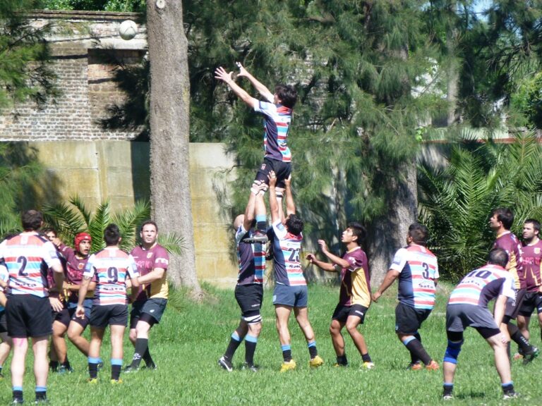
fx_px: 7312
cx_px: 271
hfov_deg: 4.2
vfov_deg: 3.2
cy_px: 203
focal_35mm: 467
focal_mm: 84.1
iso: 160
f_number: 4.4
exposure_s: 1/500
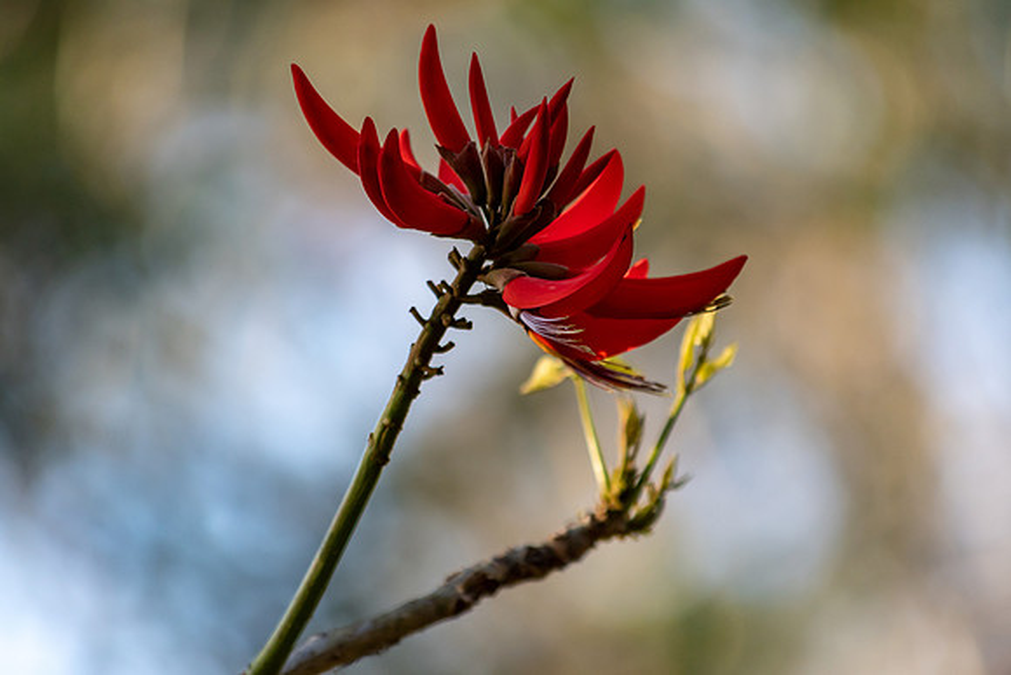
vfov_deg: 3.1
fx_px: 12640
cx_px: 506
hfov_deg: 4.6
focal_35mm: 450
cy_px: 338
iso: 400
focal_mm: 300
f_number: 5.6
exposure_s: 1/500
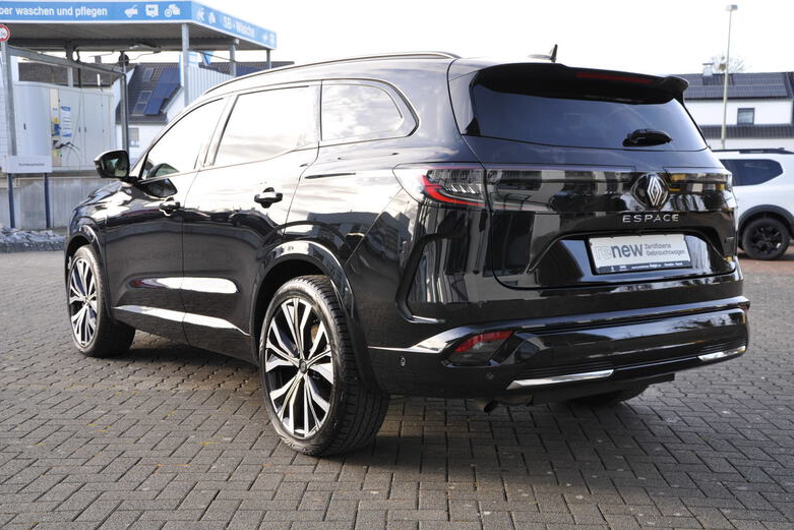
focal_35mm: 43
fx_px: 949
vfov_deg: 31.2
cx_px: 404
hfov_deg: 45.4
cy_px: 261
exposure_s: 1/125
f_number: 5.6
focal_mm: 28
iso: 220
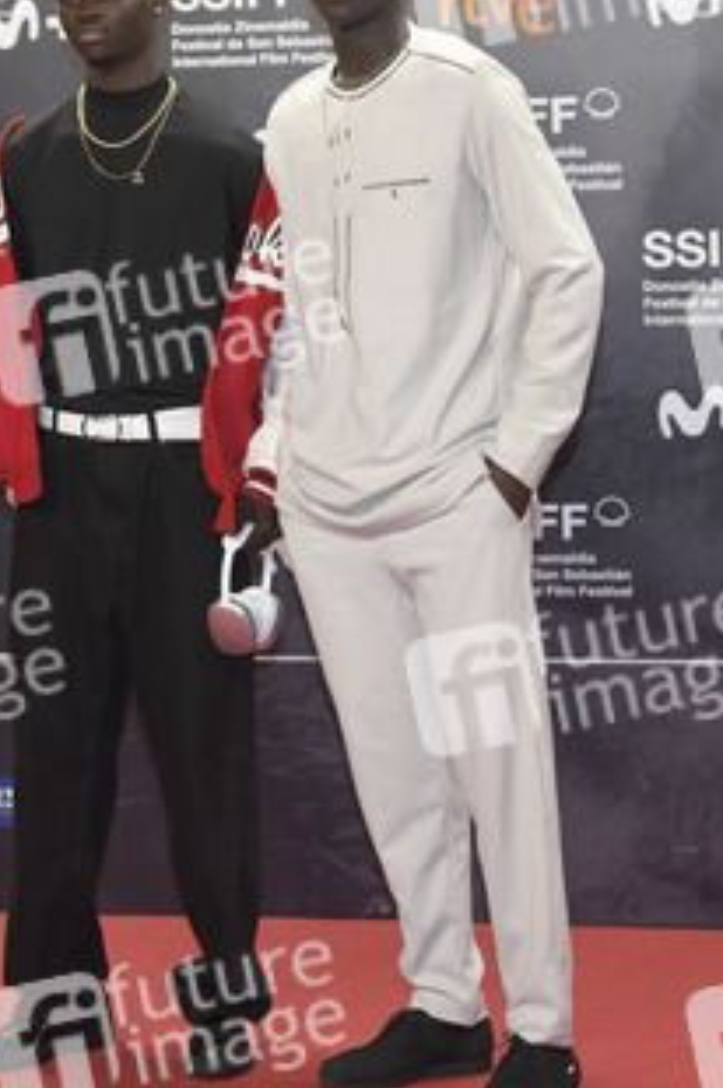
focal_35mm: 116
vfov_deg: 17.7
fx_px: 3502
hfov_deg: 11.8
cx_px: 267
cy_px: 498
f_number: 3.2
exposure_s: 1/640
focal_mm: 90
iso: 800
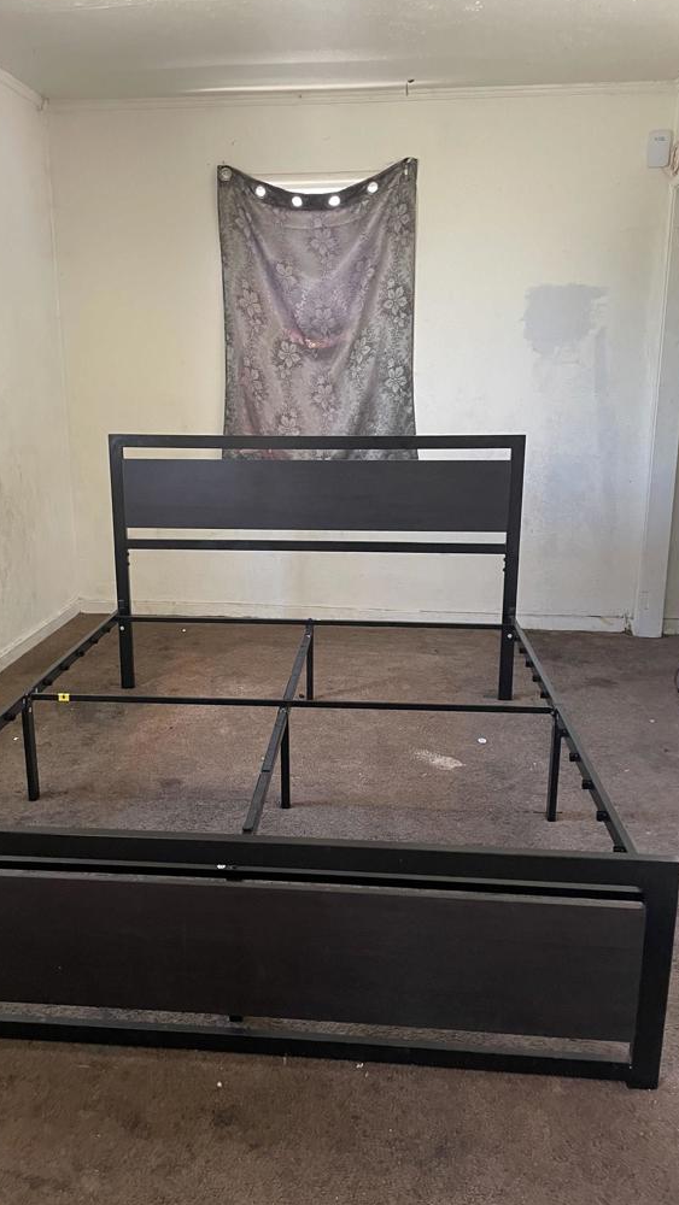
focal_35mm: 29
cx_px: 292
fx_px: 928
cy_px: 599
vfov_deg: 66.1
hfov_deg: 40.1
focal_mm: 4.2
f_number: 1.6
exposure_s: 1/60
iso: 400
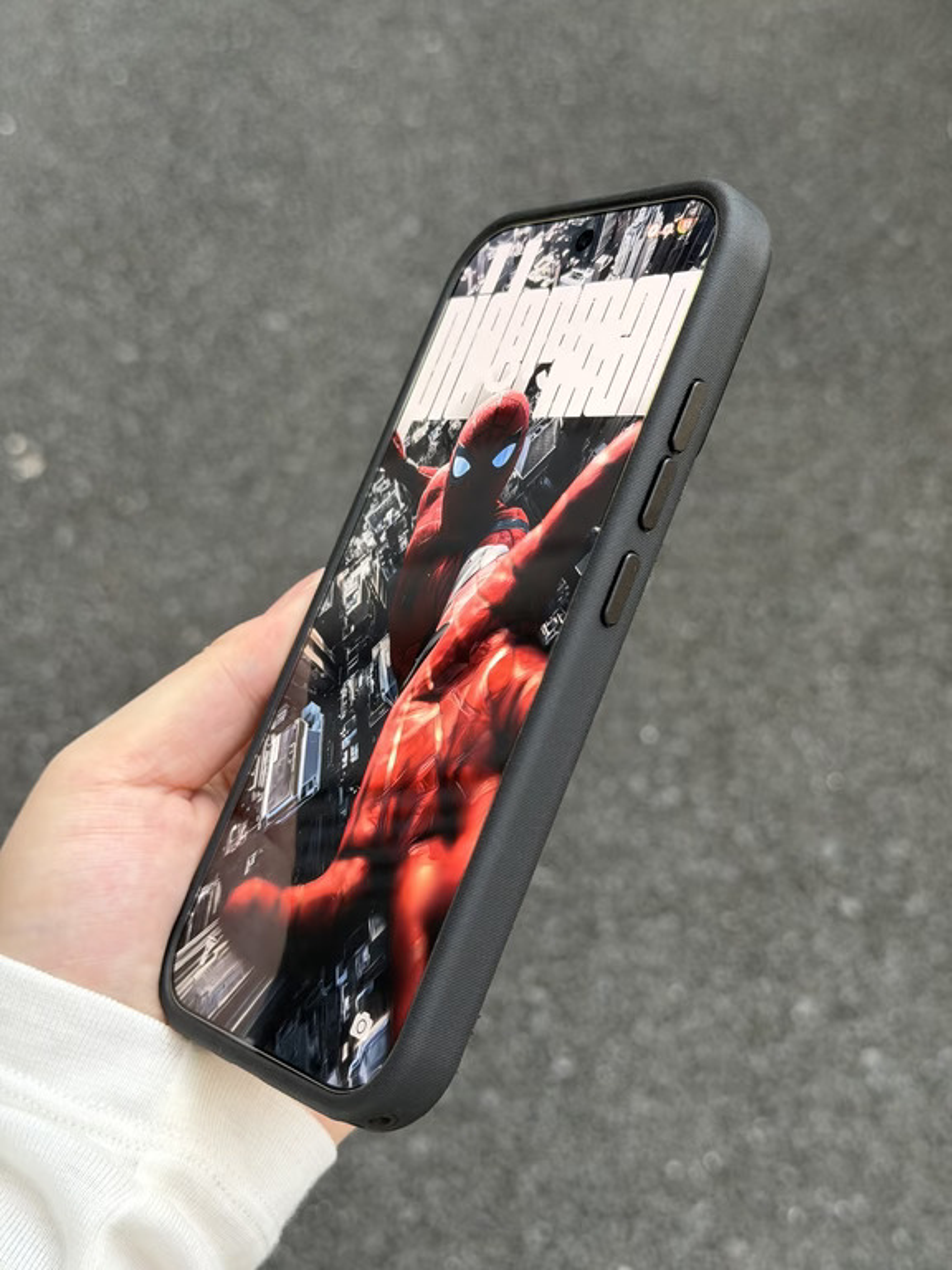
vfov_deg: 39.7
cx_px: 476
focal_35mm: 48
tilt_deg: -52.1
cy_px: 635
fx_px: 1760
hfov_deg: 30.3
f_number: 1.78
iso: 200
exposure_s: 1/60
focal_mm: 6.76
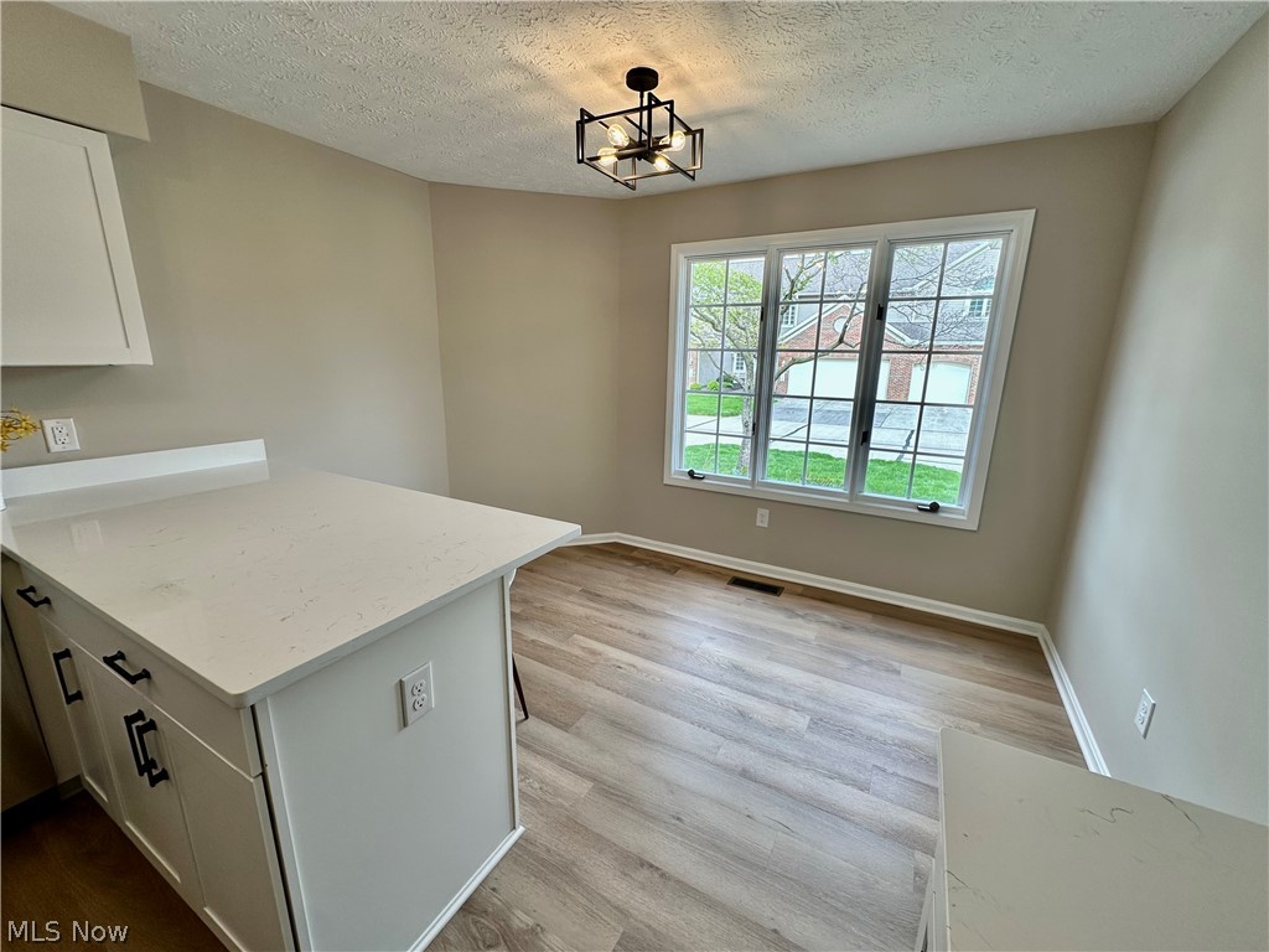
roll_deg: -0.8
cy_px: 476
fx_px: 513
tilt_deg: -12.5
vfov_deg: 85.7
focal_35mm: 14
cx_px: 634
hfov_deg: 102.1
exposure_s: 1/119
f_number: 2.2
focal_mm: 2.22
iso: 40
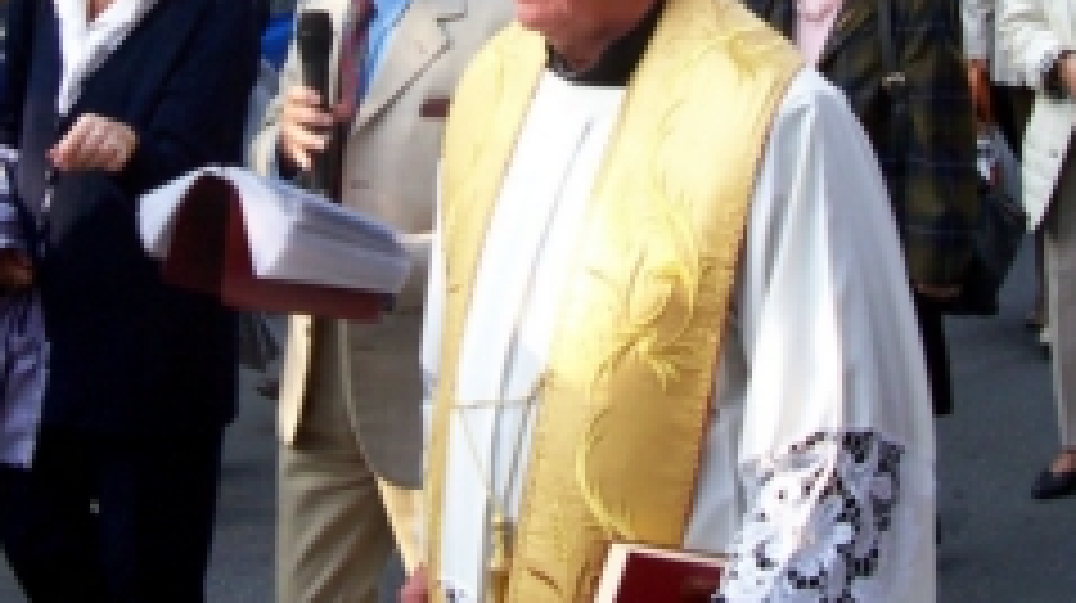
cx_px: 837
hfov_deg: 33.0
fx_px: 1768
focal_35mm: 62
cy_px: 94
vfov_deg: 19.1
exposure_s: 1/281
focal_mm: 5.6
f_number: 2.7
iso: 80
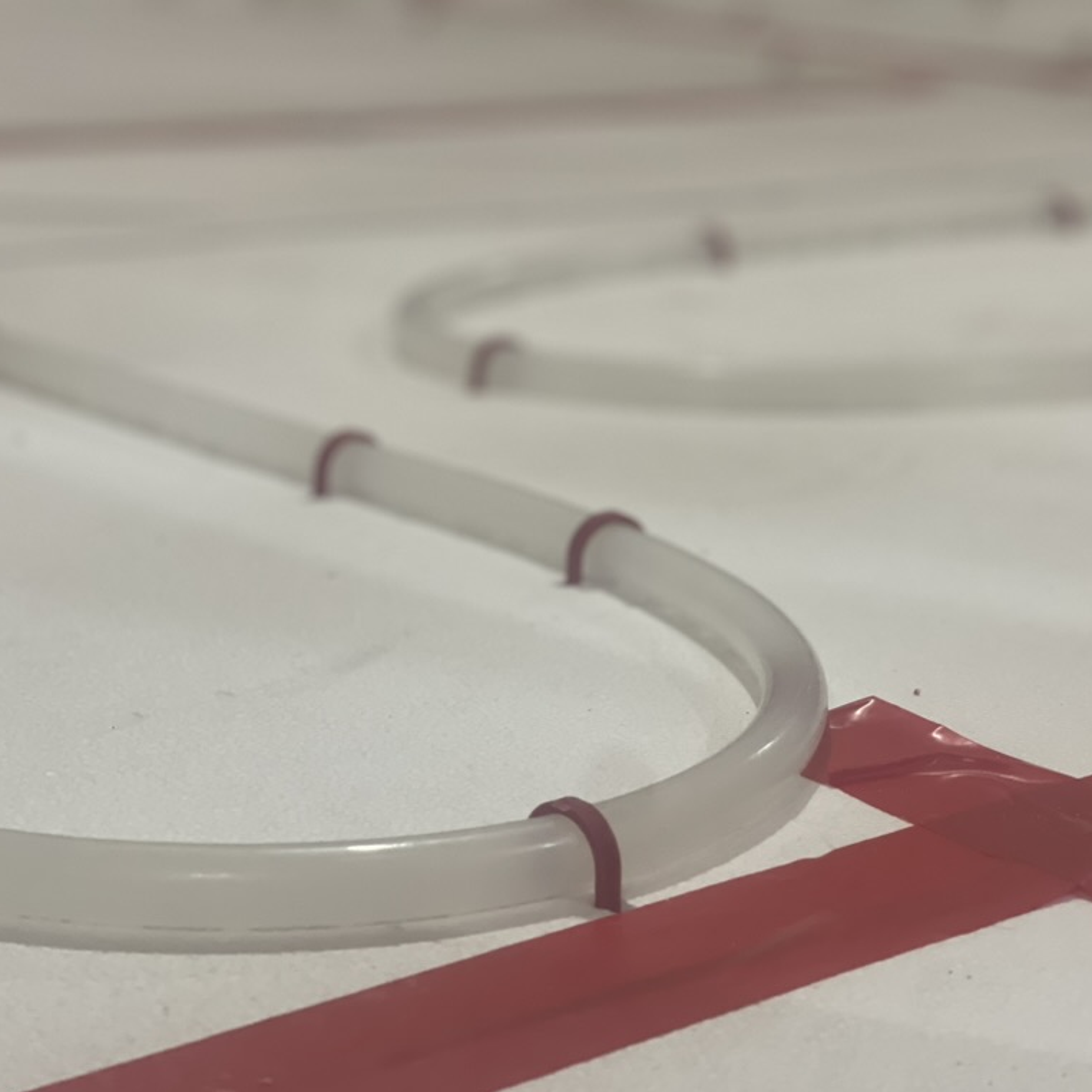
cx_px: 717
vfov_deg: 22.8
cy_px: 547
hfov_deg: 22.7
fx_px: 2712
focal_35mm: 76
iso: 250
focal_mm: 7.5
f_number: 2.2
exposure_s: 1/120
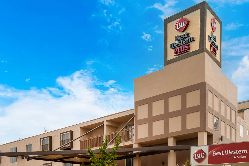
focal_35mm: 48
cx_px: 122
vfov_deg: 27.9
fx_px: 332
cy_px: 109
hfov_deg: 41.1
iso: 320
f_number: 3.5
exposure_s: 1/8000
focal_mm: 24
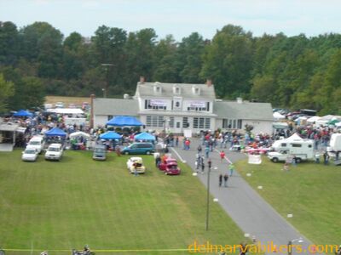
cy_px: 128
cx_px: 170
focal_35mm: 116
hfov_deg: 17.0
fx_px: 1143
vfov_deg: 12.8
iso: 50
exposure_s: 1/114
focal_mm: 19.2
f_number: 5.3
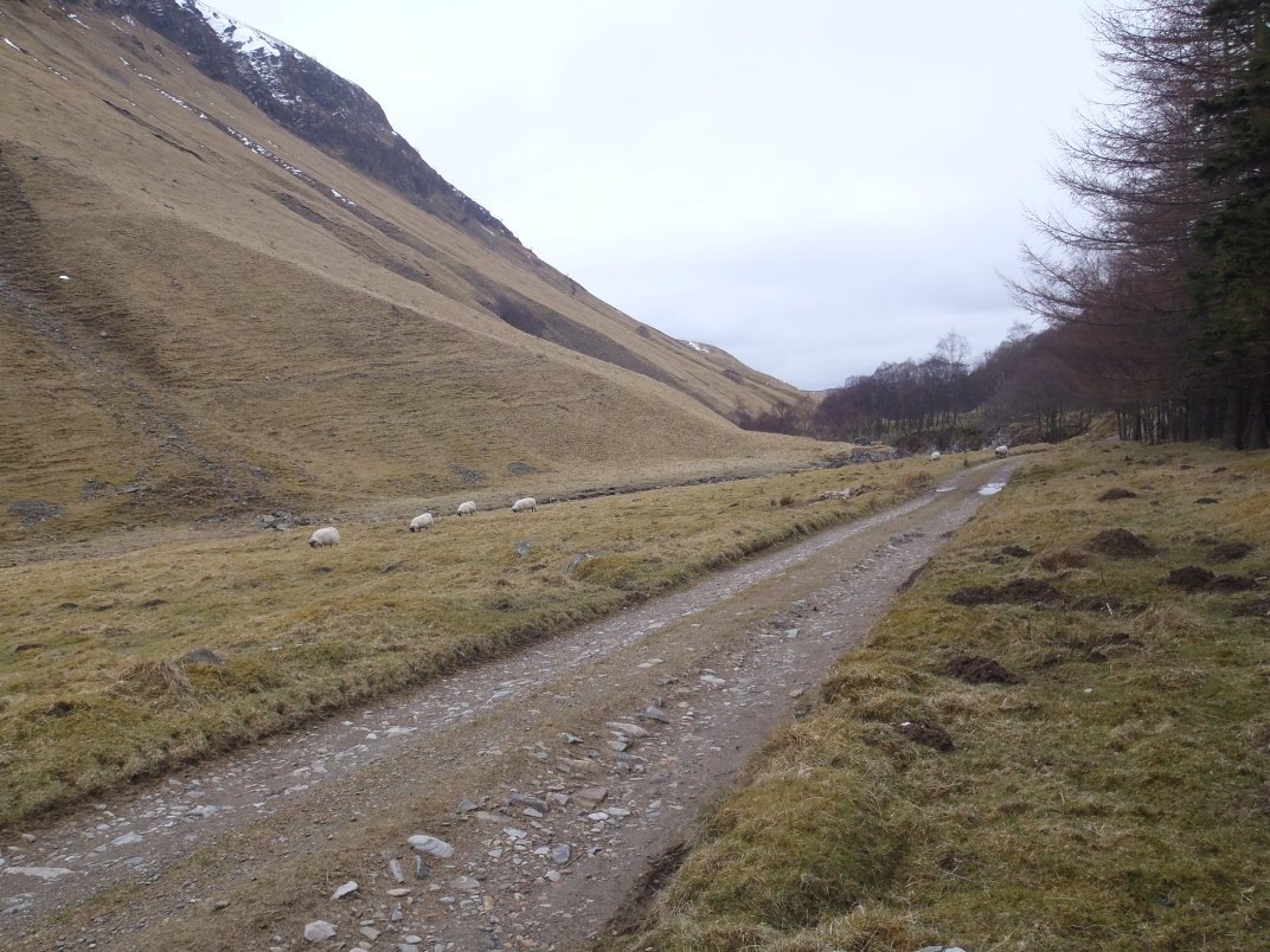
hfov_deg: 63.4
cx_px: 635
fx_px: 1027
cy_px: 476
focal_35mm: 28
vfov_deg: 49.7
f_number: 4.5
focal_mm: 5
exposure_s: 1/100
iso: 80
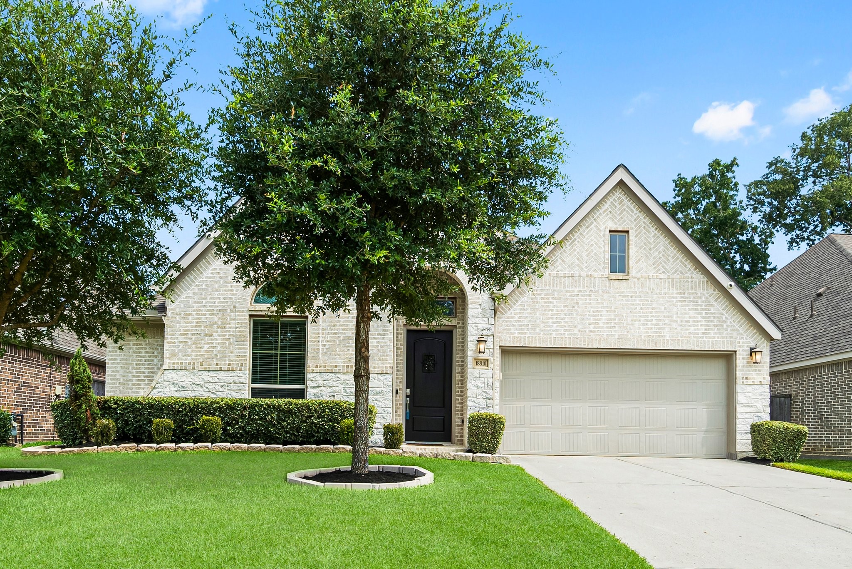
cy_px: 284
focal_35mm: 24
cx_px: 426
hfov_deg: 73.7
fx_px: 568
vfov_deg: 53.2
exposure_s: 1/320
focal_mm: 16
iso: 2000
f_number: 8
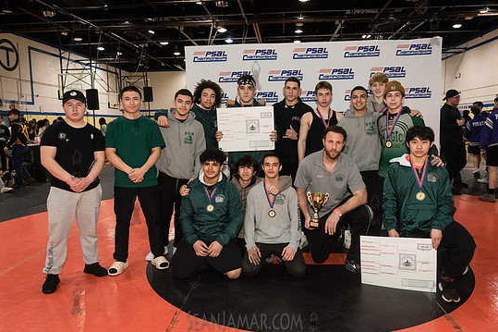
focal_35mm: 28
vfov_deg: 46.4
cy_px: 164
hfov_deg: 65.5
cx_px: 255
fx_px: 387
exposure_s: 1/160
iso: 4000
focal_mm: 26
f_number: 5
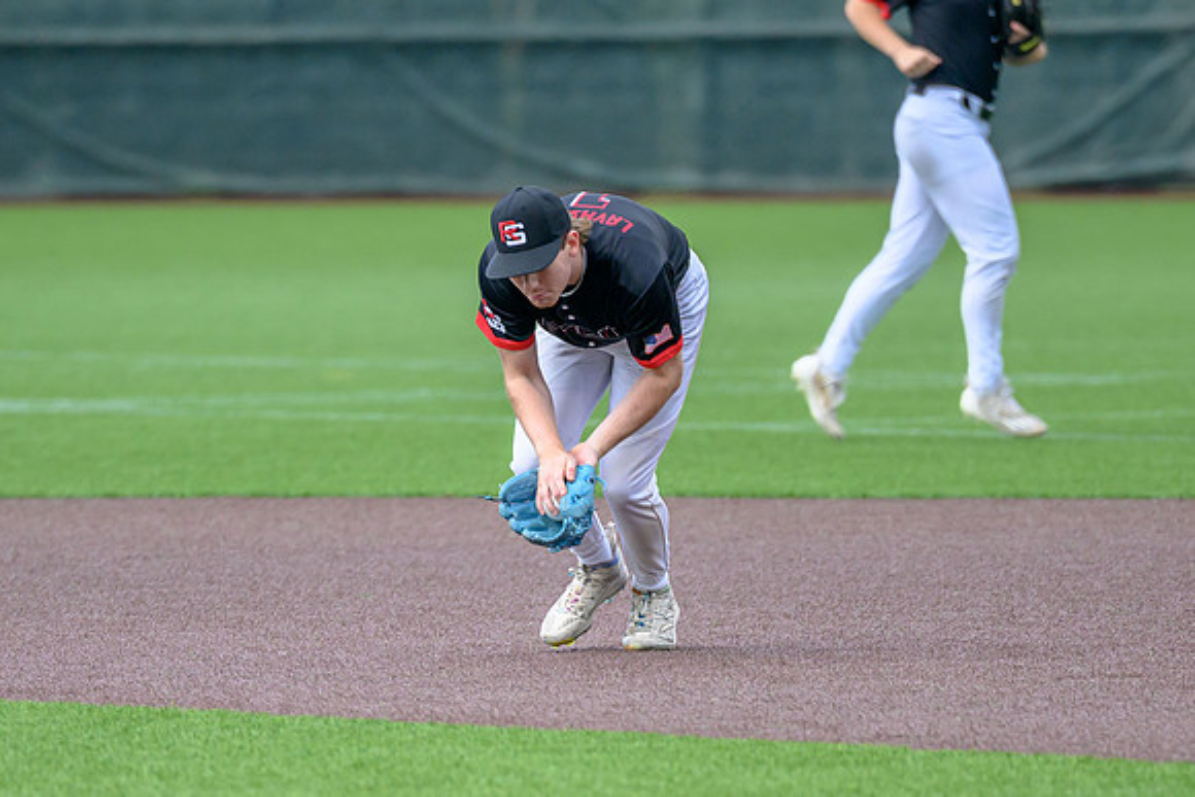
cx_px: 420
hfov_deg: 4.1
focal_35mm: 504
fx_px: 16741
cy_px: 662
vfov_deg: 2.7
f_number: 2.8
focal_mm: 200
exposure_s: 1/2000
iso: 500
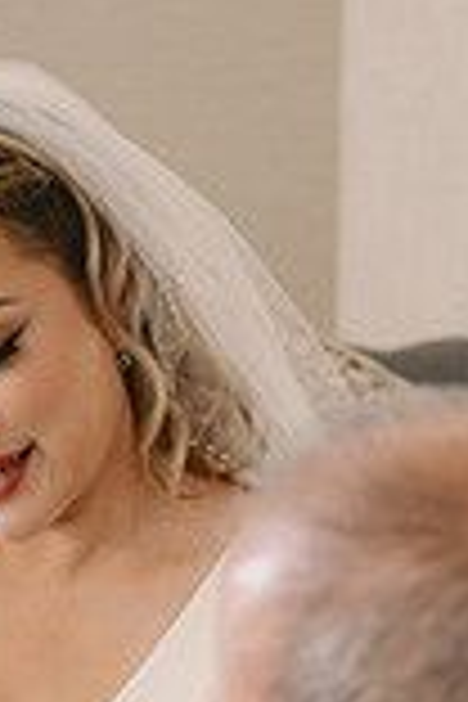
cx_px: 106
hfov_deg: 8.8
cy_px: 788
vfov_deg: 12.9
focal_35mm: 156
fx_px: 3042
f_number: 2.8
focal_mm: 54
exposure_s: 1/200
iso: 1600
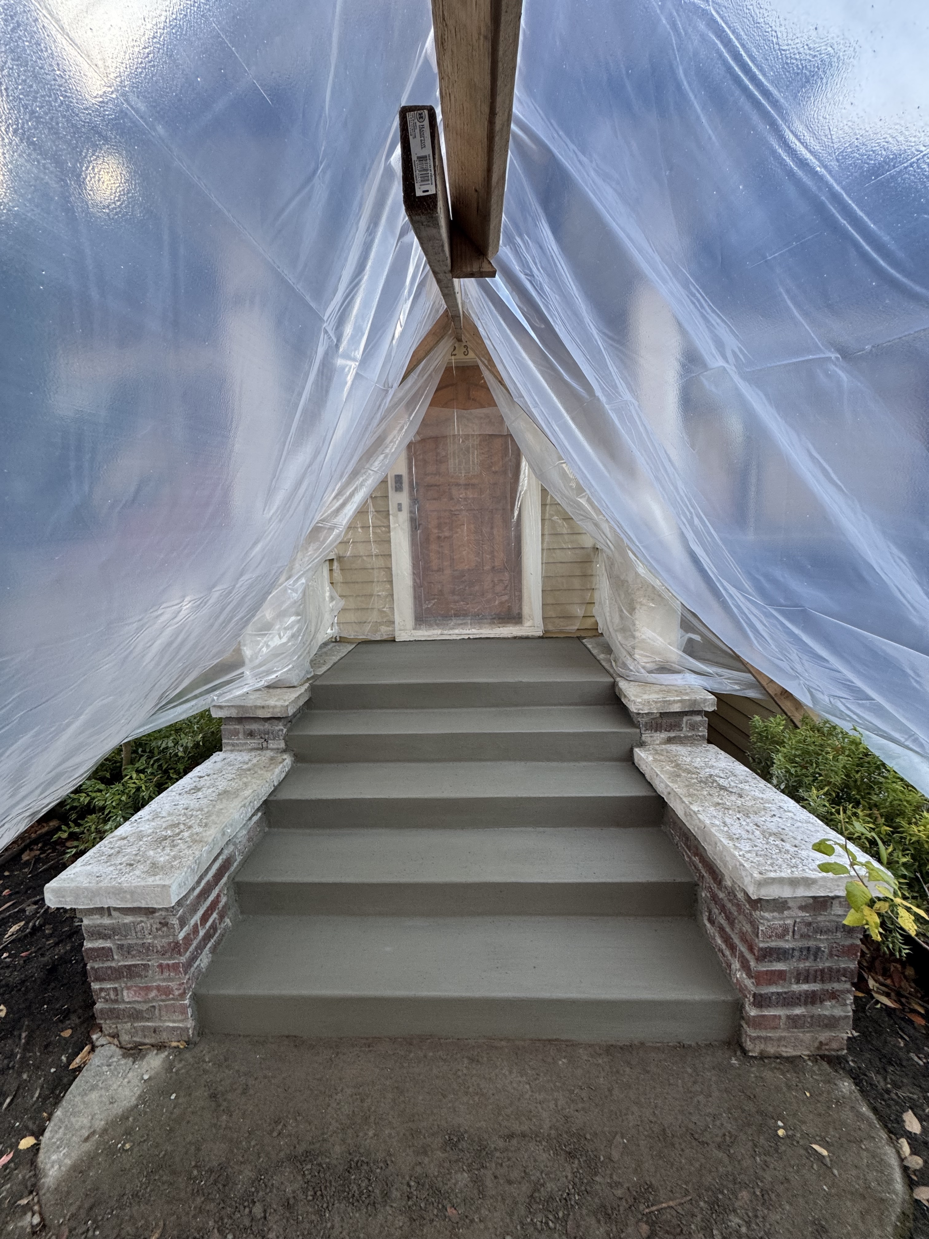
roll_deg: +2.5
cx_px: 464
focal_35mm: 14
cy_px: 620
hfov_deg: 85.7
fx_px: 501
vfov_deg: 102.1
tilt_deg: -7.6
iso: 125
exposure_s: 1/99
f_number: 2.2
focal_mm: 2.22
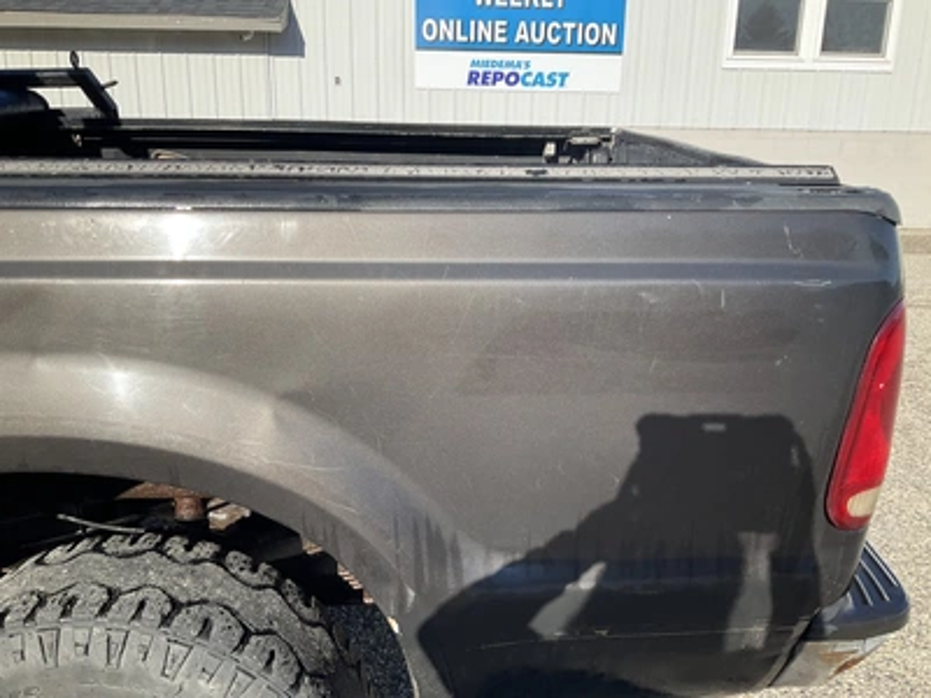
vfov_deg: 48.2
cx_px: 466
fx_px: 780
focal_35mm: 29
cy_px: 349
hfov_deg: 61.7
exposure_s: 1/1221
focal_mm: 3
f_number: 1.8
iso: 25
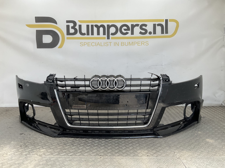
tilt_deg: -7.1
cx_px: 112
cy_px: 84
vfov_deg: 48.2
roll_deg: -0.6
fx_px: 188
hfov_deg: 61.7
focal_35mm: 29
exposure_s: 1/279
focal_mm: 3
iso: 16
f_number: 1.8
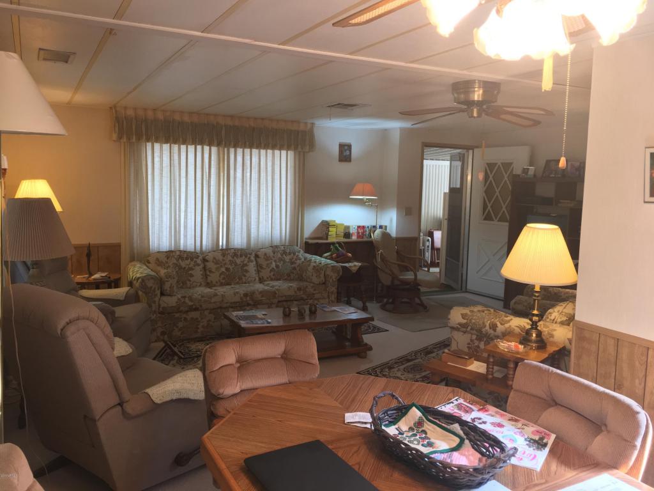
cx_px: 327
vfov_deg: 48.2
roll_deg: -1.7
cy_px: 246
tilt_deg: -6.2
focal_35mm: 29
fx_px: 548
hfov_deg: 61.7
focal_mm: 4.15
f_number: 2.2
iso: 80
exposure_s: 1/30
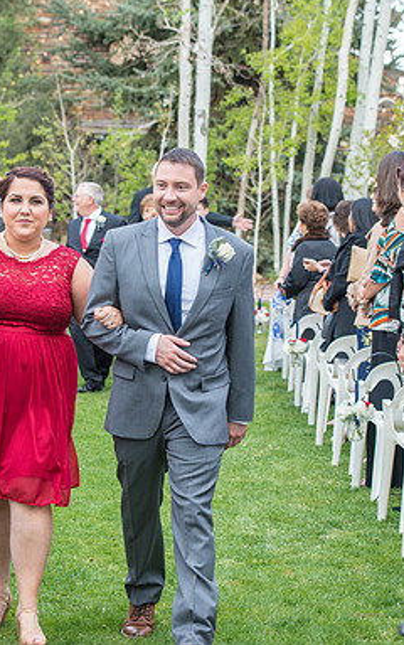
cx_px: 121
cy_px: 321
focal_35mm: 108
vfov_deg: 19.3
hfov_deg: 12.1
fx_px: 1899
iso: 400
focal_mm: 70
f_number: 5
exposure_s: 1/200
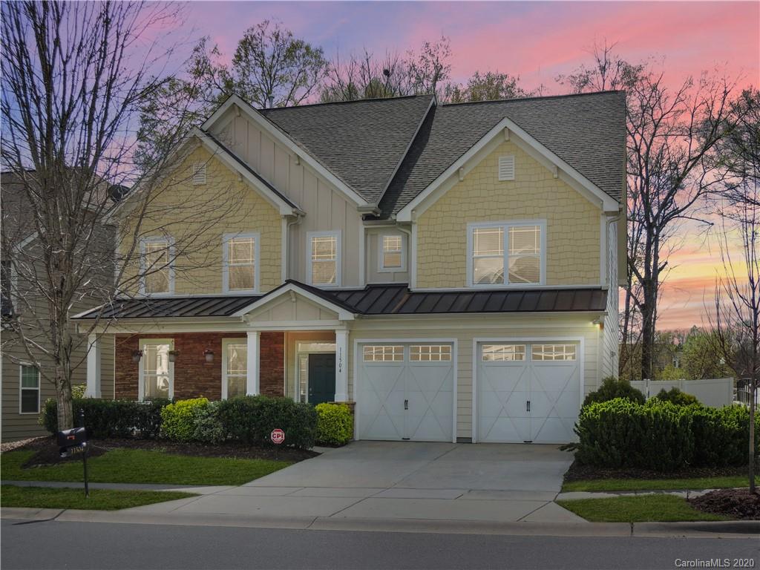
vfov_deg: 36.0
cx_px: 380
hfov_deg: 46.8
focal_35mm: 40
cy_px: 285
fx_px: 878
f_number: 3.3
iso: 100
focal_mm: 7.1
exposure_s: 1/640
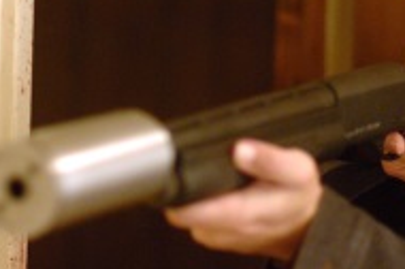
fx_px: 3653
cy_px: 143
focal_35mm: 325
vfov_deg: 4.2
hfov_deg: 6.3
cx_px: 261
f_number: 1.4
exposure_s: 1/80
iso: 800
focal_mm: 85
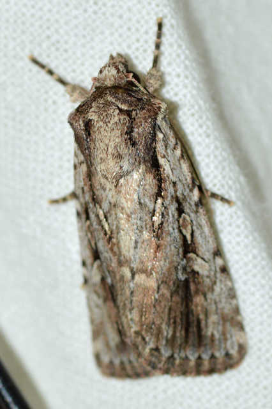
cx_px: 136
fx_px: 1702
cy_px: 204
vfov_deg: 13.7
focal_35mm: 150
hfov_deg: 9.1
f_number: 14
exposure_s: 1/200
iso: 400
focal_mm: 100
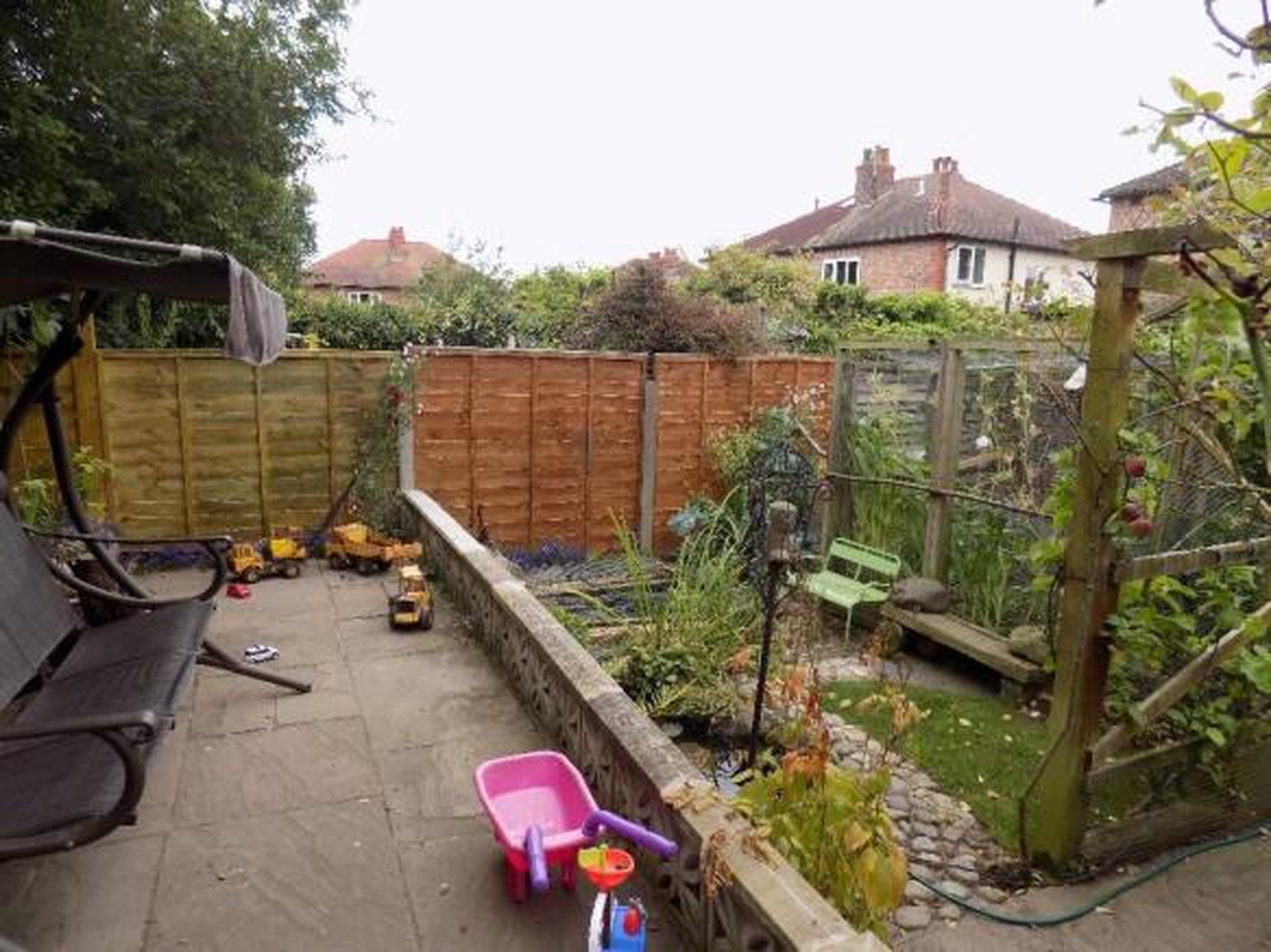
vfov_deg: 58.9
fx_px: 844
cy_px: 476
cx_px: 636
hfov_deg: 73.9
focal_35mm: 23
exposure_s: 1/125
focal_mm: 4
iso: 80
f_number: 3.1
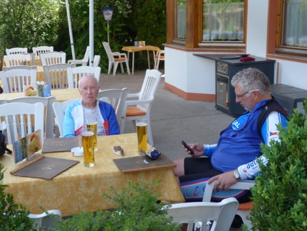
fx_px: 443
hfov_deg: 38.2
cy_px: 116
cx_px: 154
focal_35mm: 50
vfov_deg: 29.1
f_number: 3.6
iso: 80
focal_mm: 9
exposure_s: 1/125
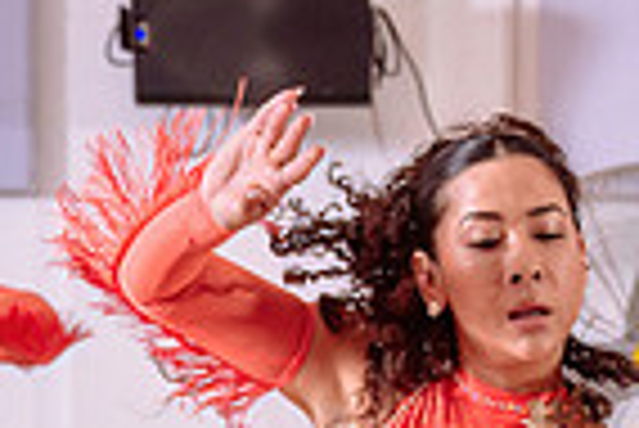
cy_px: 680
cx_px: 605
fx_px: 2790
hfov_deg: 12.9
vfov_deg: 8.5
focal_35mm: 157
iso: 800
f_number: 3.5
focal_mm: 30
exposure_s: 1/200
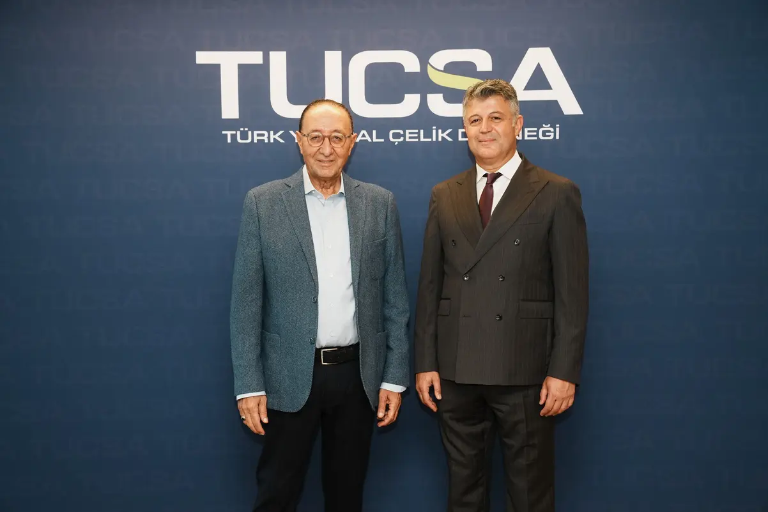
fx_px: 1088
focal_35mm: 51
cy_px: 256
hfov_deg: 38.9
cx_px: 384
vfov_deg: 26.5
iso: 1600
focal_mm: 51
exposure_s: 1/200
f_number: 4.5
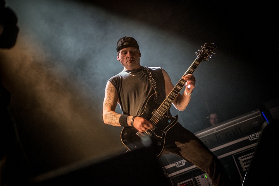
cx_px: 140
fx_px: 543
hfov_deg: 28.8
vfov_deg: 19.5
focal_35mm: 70
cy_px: 93
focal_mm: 70
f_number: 2.8
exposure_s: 1/80
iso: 2000
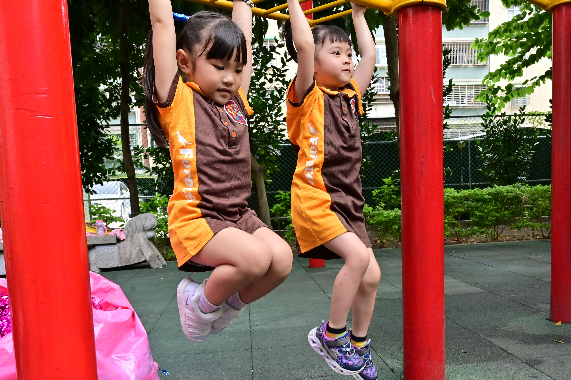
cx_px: 293
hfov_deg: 55.8
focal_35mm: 34
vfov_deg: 38.8
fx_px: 539
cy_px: 185
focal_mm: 31
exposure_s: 1/400
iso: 800
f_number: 10
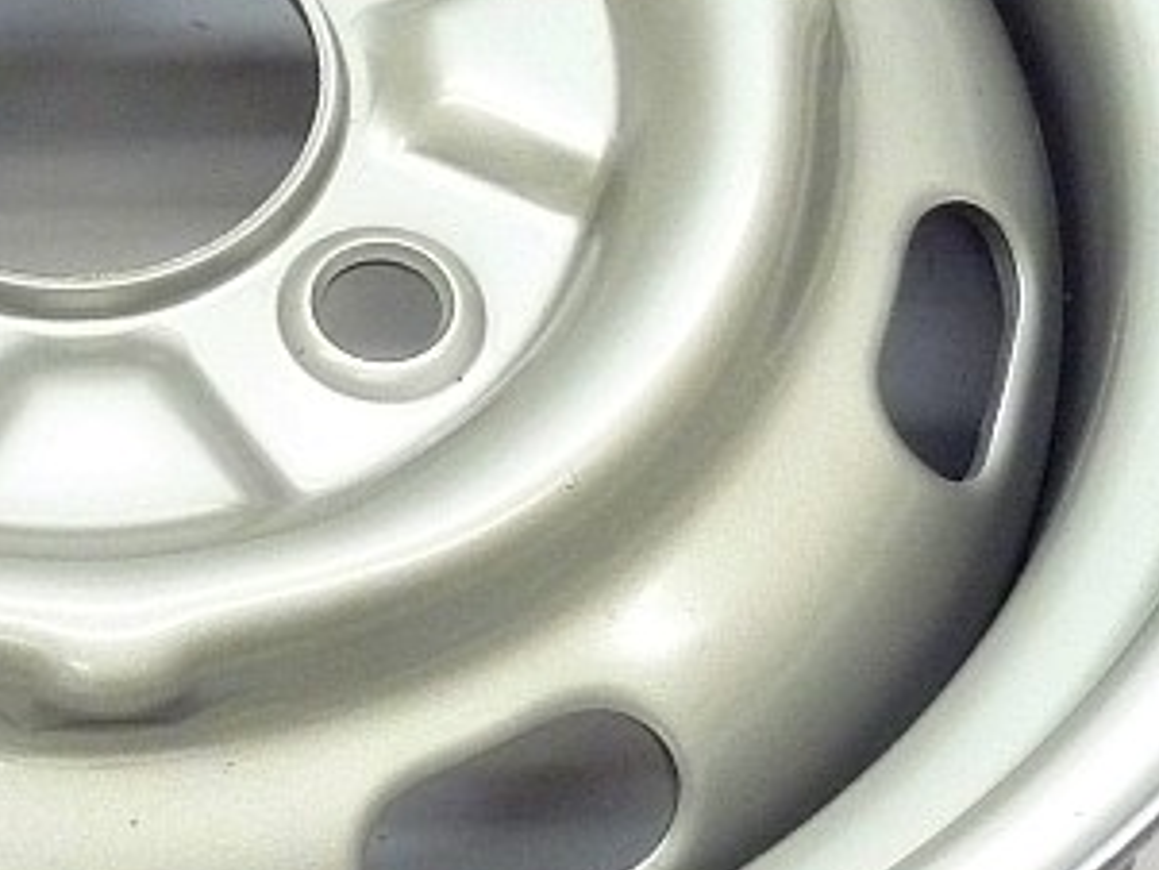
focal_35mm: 90
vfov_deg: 16.4
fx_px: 3015
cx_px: 67
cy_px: 304
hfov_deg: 21.2
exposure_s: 1/30
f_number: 3.4
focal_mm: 4.7
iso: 400
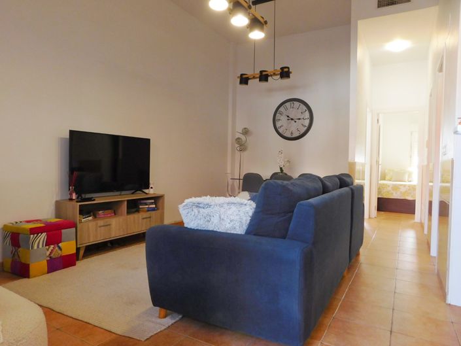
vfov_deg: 58.9
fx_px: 306
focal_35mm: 23
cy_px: 173
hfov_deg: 73.9
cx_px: 230
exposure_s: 1/30
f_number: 3
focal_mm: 4
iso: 125
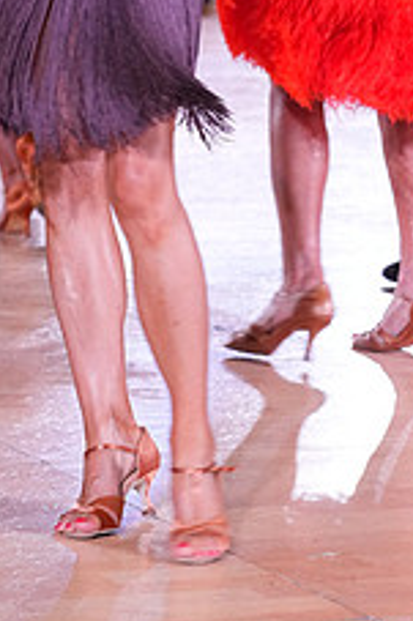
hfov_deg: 7.6
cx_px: -67
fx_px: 3085
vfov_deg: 11.3
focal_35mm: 179
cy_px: -104
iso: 2500
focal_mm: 70
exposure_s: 1/250
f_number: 5
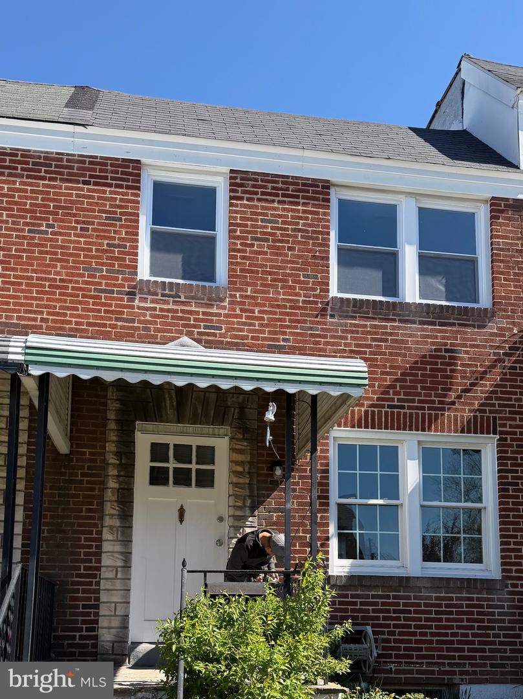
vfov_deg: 71.6
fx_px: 484
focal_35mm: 24
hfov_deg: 56.8
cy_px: 350
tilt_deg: +5.9
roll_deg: -1.0
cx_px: 262
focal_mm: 6.76
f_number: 1.78
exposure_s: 1/2525
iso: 80
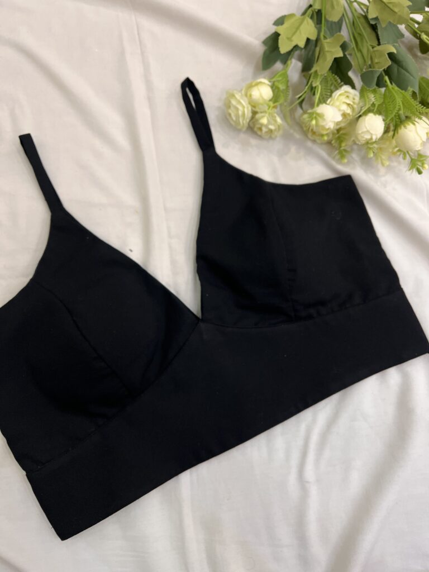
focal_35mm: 26
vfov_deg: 67.3
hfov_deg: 53.1
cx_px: 214
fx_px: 430
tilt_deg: -77.6
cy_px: 286
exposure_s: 1/100
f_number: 1.6
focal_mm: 5.1
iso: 100
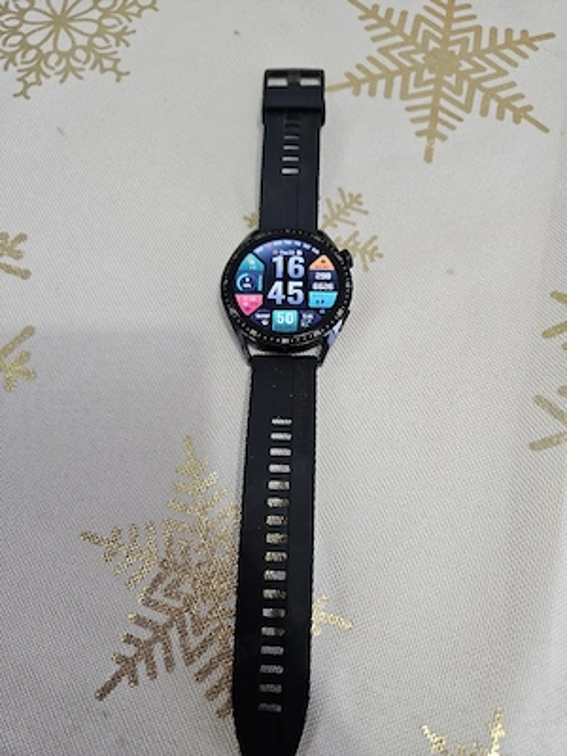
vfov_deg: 73.9
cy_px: 378
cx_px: 284
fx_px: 502
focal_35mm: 23
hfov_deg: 58.9
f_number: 1.8
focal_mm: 5.4
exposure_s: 1/101
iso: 250
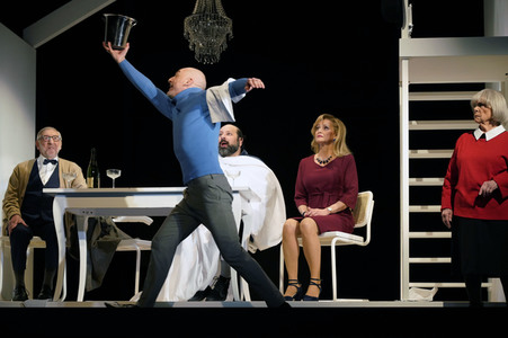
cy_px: 169
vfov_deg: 16.8
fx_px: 1142
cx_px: 254
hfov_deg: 25.1
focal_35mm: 81
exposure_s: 1/320
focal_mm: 81
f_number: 5.6
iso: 3200
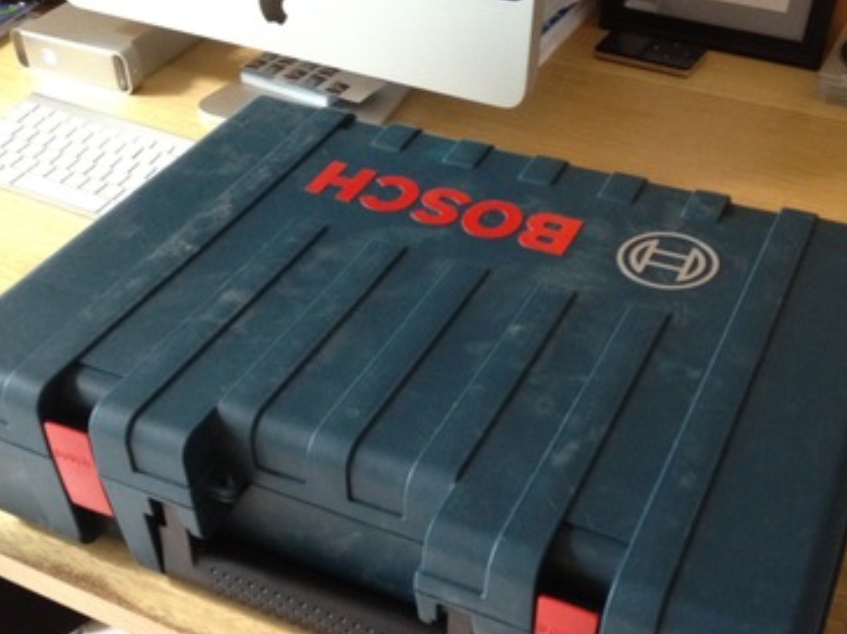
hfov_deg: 39.7
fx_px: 1173
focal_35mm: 48
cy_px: 431
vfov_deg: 30.0
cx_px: 441
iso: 320
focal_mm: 4.28
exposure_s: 1/20
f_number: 2.4
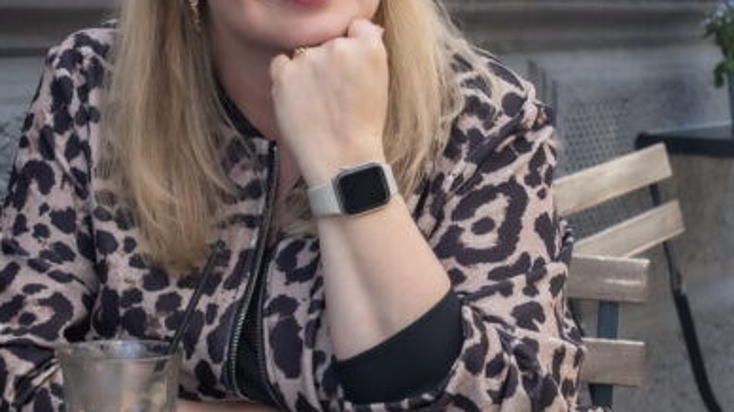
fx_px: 2043
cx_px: 295
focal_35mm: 105
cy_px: 307
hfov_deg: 20.3
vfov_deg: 11.5
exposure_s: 1/160
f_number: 3.6
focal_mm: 25
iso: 125
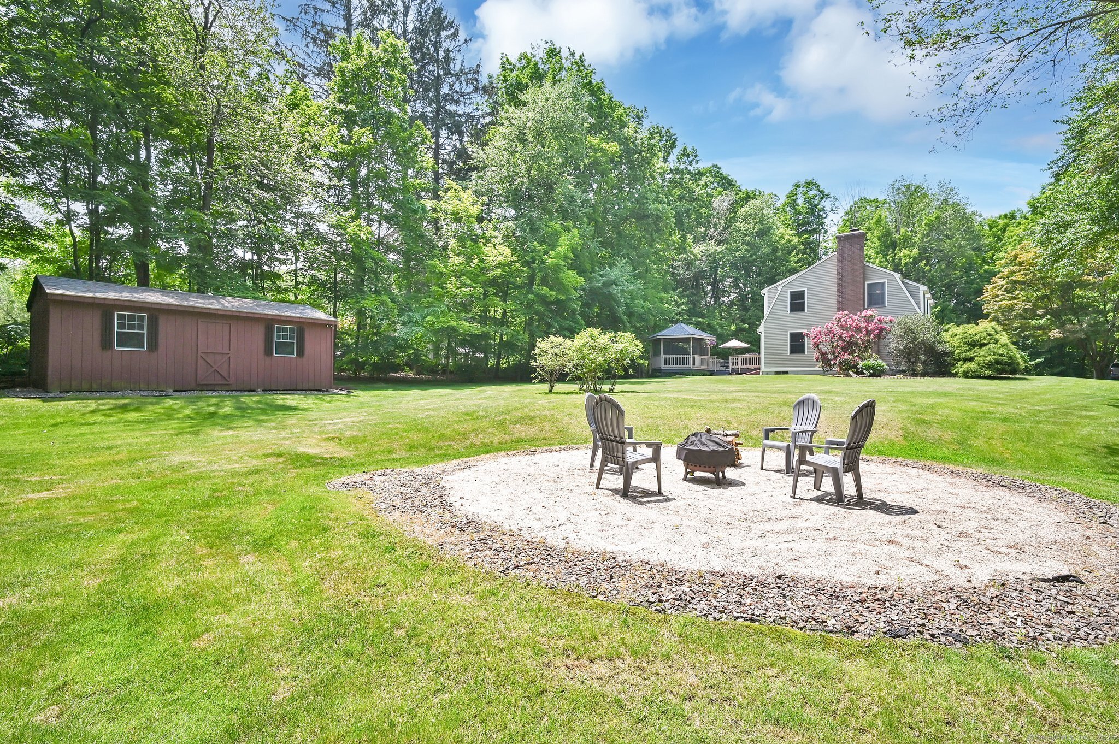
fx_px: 497
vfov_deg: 73.7
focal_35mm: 16
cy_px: 372
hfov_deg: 96.8
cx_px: 560
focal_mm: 16
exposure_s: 1/640
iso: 400
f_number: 8
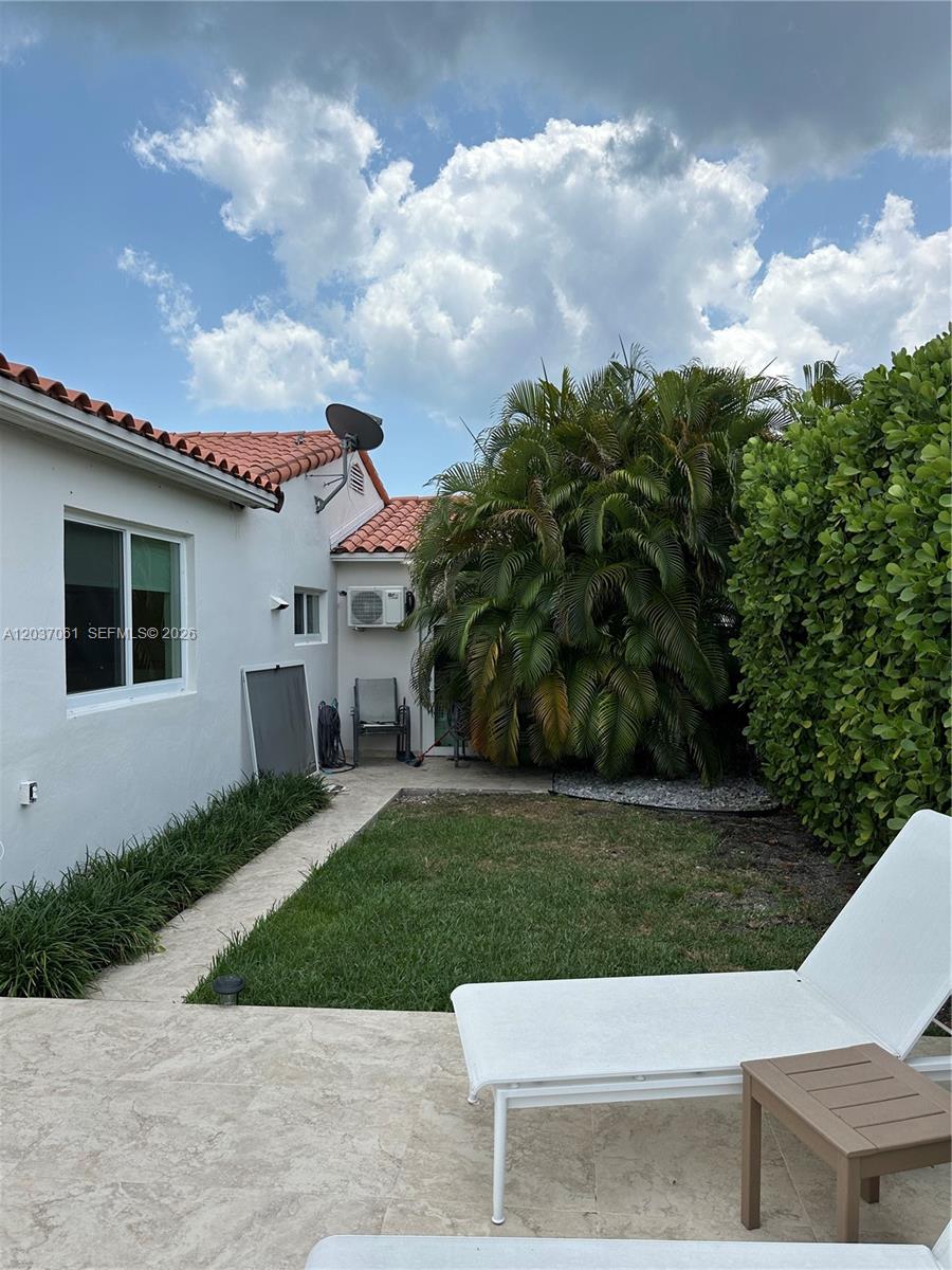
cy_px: 635
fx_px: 880
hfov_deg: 56.8
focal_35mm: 24
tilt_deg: +0.0
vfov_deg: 71.6
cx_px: 476
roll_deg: -0.8
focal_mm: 6.86
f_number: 1.78
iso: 80
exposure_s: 1/4545
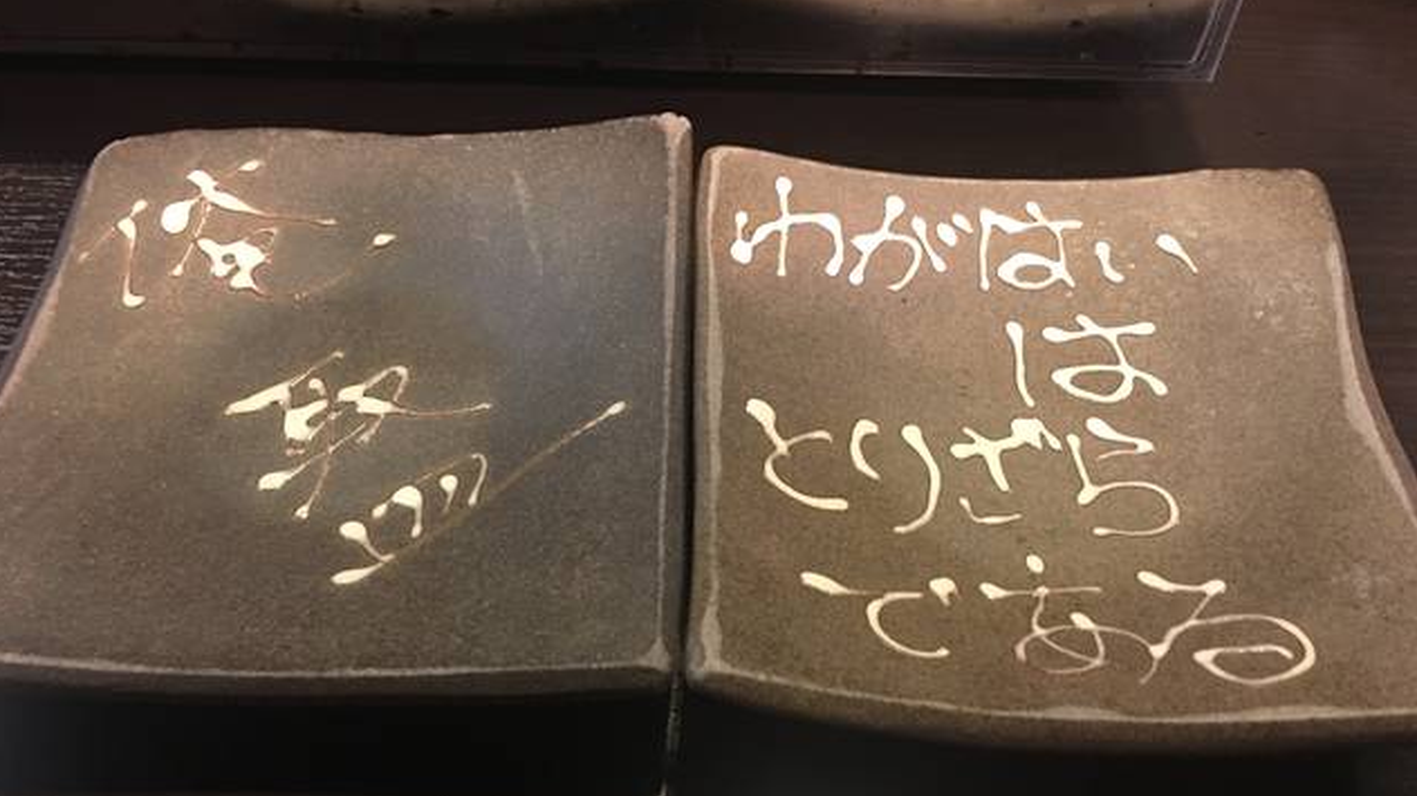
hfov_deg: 61.0
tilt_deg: -50.4
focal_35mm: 32
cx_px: 704
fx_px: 1202
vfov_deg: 36.6
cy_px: 383
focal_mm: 4.15
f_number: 2.2
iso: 64
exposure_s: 1/4
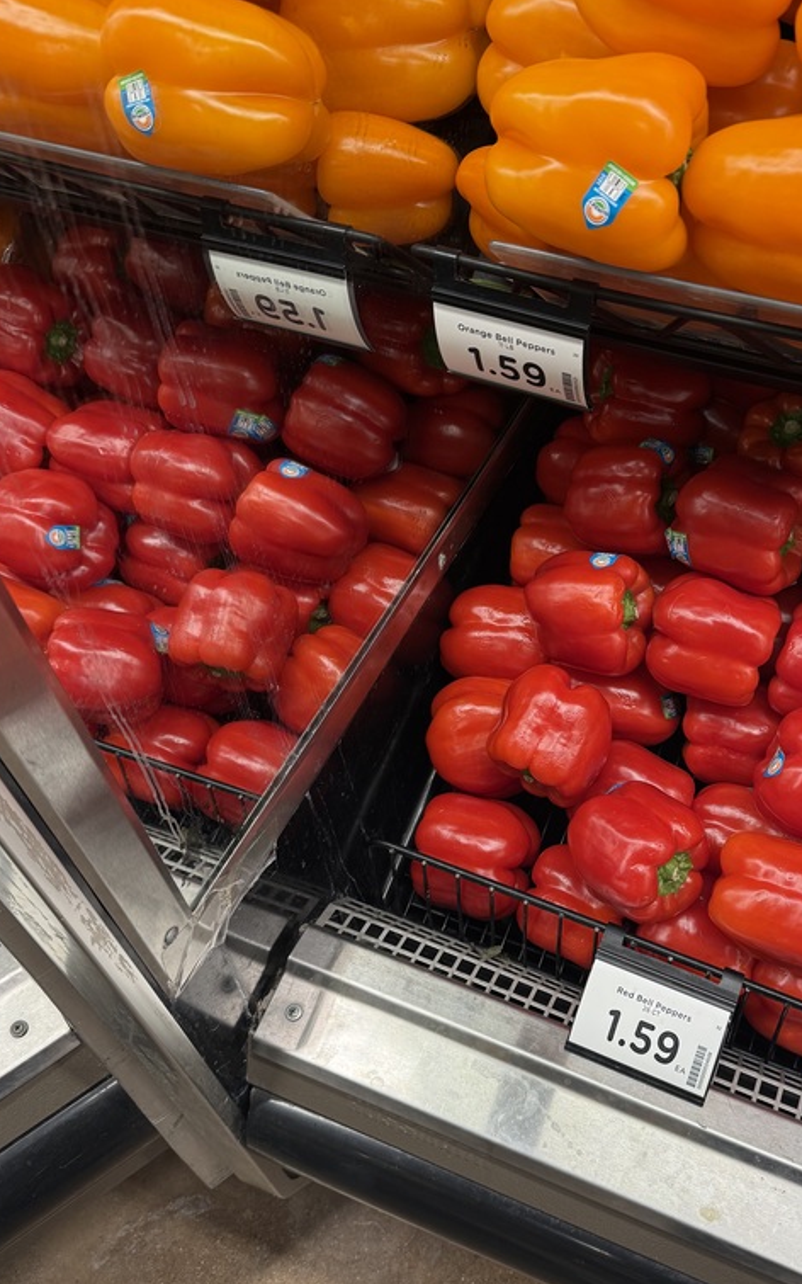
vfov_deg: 61.2
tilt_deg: -53.1
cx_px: 534
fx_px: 1084
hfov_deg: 40.1
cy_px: 685
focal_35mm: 31
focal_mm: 6.76
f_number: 1.78
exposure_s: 1/60
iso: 125
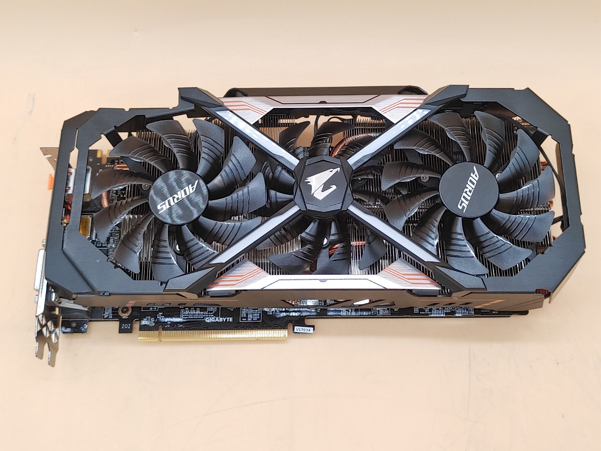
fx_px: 712
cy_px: 226
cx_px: 300
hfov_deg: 45.8
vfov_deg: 35.1
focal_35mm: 41
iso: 50
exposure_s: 1/68
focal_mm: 4.36
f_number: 1.8
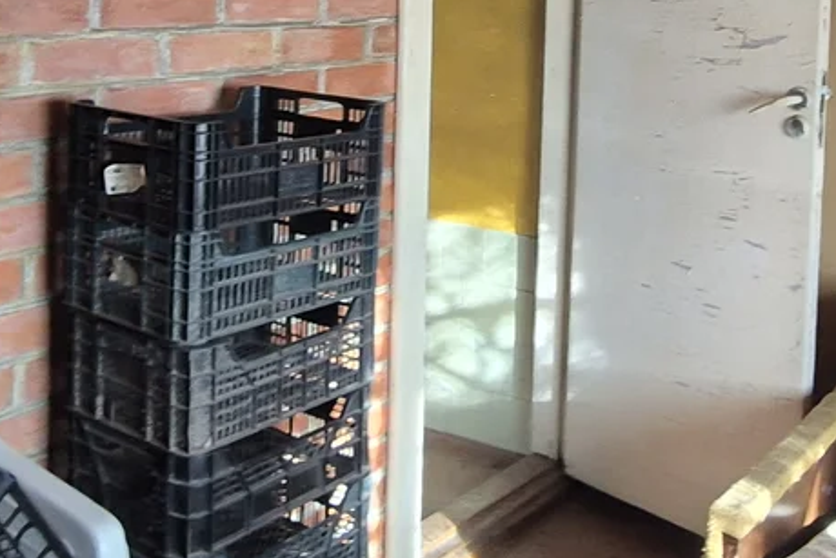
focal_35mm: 47
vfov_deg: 26.9
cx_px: 482
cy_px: -16
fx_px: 1092
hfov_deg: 41.8
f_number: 2.2
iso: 250
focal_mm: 2.2
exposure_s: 1/50
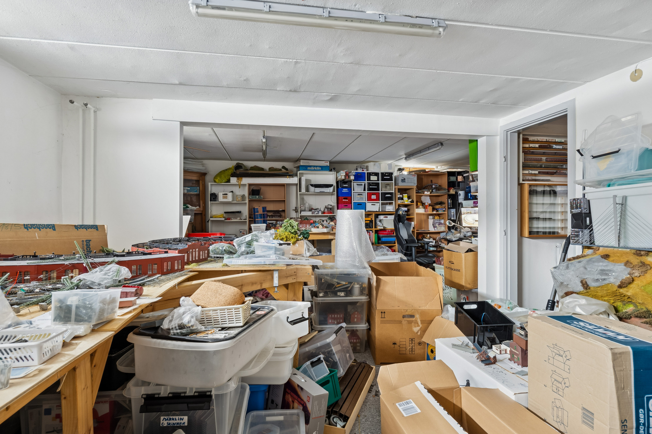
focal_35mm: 20
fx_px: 367
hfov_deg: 83.3
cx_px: 326
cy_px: 217
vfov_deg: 61.3
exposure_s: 20
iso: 200
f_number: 8
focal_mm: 13.5
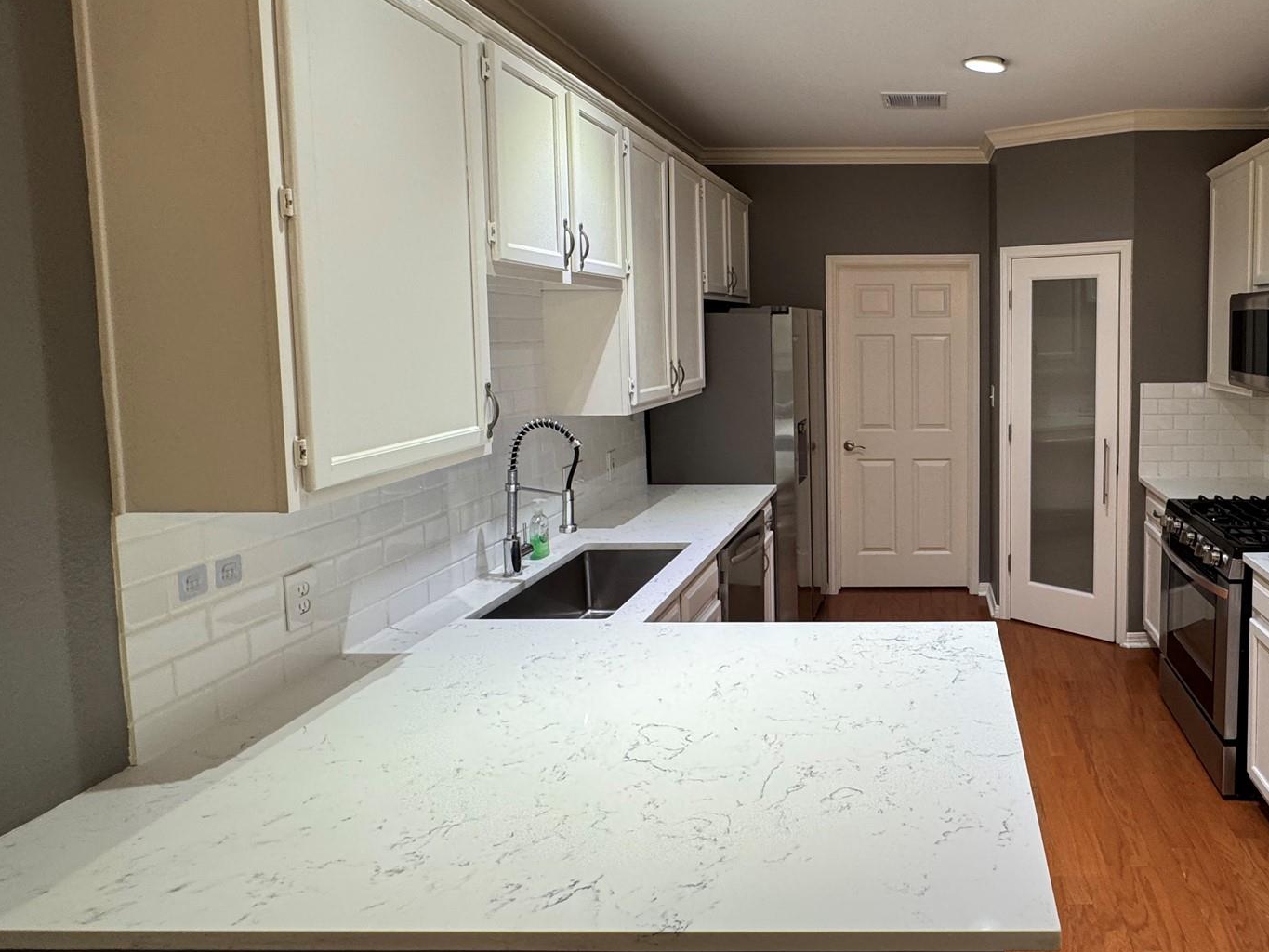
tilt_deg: -4.4
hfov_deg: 74.0
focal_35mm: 21
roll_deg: -0.1
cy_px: 377
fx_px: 770
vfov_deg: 62.8
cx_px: 933
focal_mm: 2.22
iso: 160
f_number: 2.2
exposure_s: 1/60
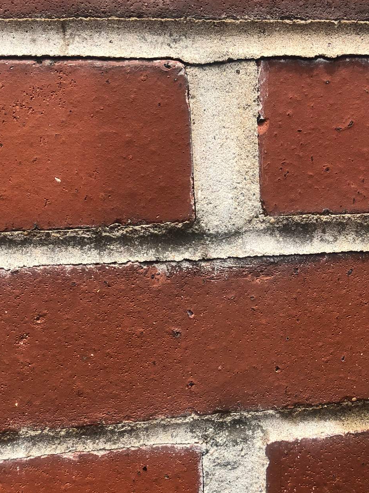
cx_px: 225
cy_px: 249
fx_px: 654
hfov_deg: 31.4
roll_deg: +0.0
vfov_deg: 41.2
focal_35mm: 46
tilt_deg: -6.3
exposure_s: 1/889
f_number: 1.8
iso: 20
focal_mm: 3.99
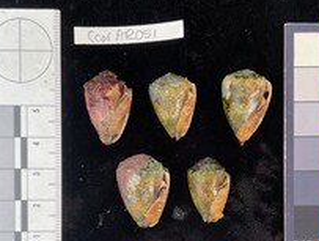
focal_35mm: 50
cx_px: 187
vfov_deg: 28.9
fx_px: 462
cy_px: 172
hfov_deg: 38.0
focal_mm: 3
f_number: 1.8
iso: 64
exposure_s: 1/120
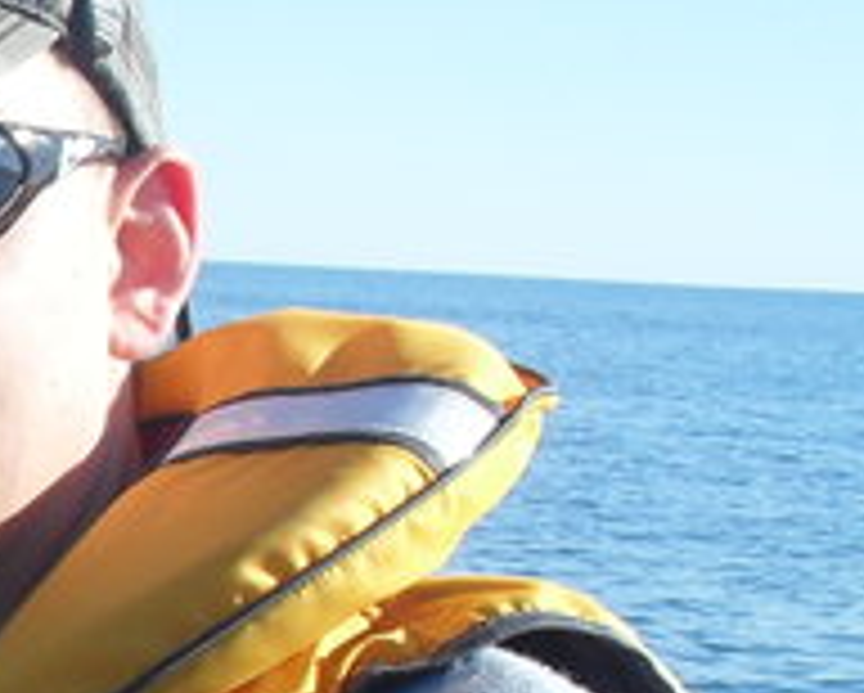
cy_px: 1161
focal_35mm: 142
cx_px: -900
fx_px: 3635
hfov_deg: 12.0
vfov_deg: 10.4
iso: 100
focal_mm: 6.3
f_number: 8.4
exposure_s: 1/125
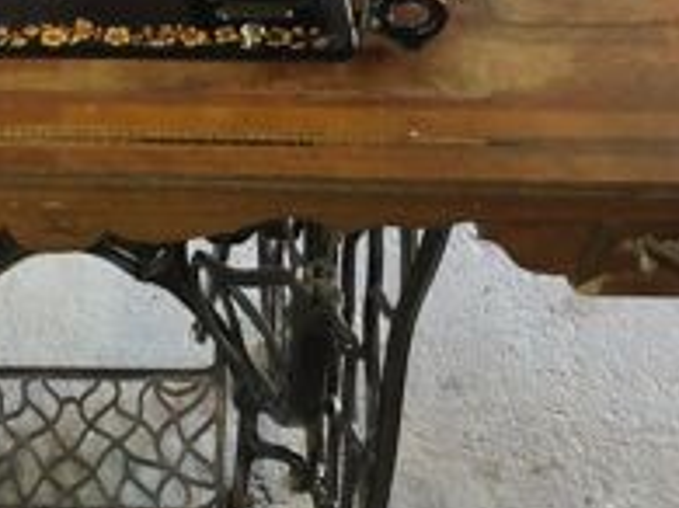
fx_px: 1451
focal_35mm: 74
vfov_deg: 19.4
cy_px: 21
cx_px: 73
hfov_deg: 25.6
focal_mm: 4.6
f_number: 1.8
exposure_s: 1/25
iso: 500
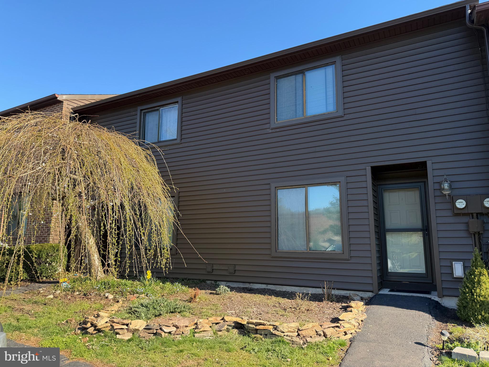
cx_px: 244
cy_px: 184
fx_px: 339
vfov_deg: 56.8
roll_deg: +0.4
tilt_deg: +10.0
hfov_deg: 71.6
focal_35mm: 24
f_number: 1.78
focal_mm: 6.76
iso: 80
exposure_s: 1/1018
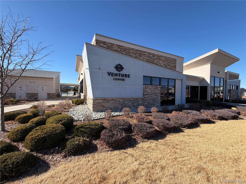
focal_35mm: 14
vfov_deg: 85.7
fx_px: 99
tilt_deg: +0.2
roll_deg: -0.9
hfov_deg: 102.1
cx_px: 123
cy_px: 92
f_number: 2.2
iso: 32
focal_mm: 2.22
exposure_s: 1/770
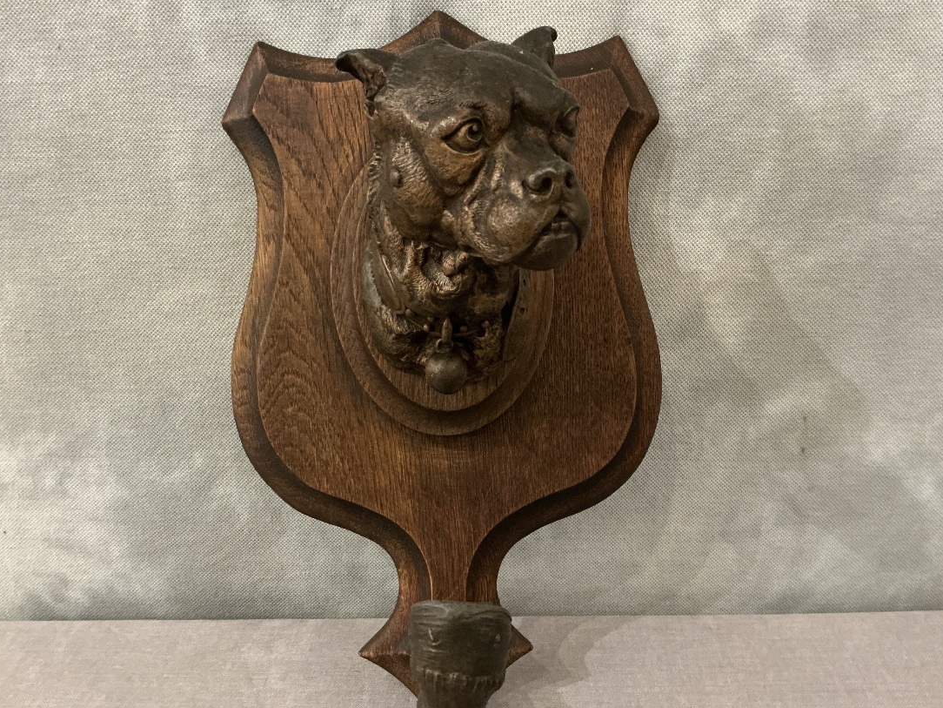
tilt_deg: -21.2
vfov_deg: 45.4
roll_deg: +1.4
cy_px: 362
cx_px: 460
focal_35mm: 31
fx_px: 844
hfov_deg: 58.3
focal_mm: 3
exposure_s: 1/25
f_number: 1.8
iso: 250
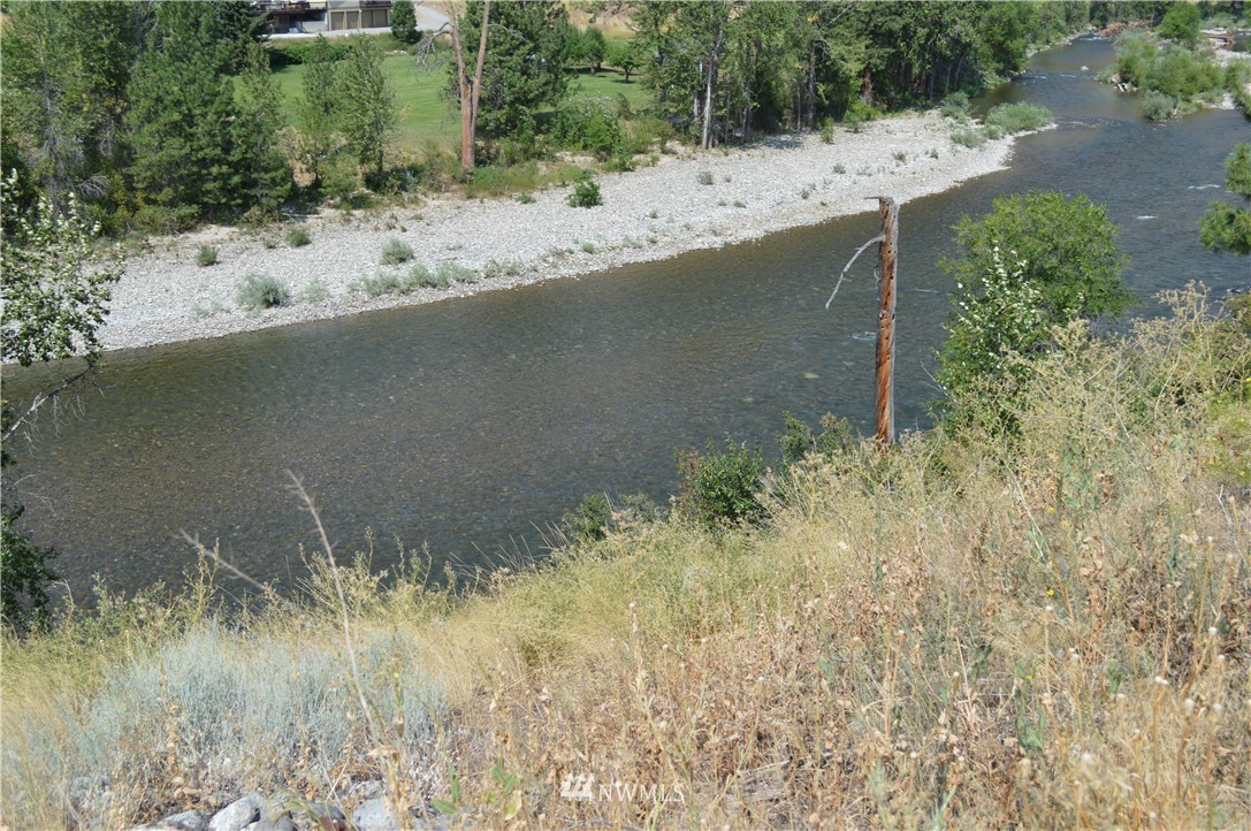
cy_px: 416
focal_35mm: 39
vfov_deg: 34.1
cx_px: 626
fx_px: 1354
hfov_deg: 49.6
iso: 100
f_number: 8
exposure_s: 1/250
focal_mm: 26
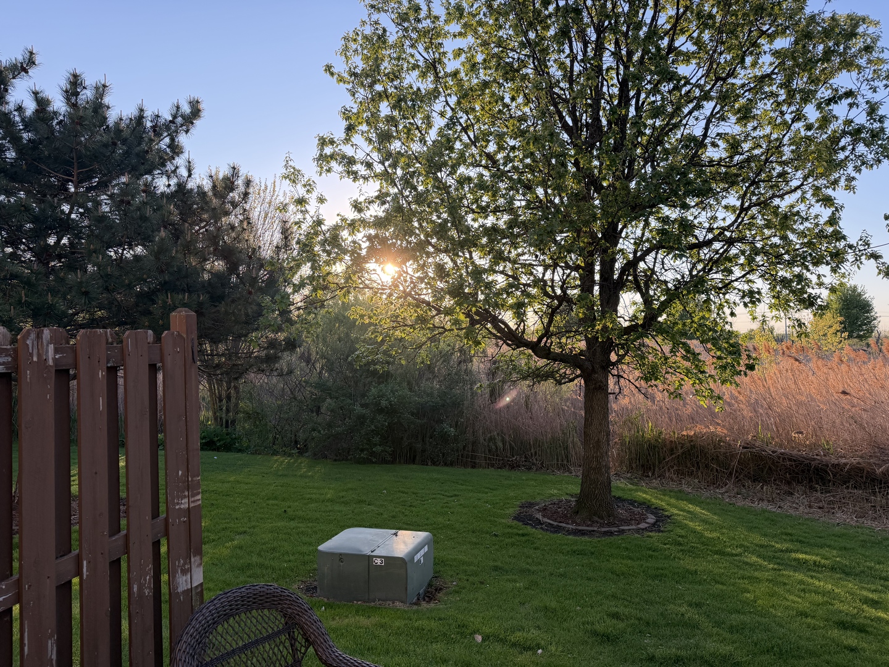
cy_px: 334
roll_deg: -0.9
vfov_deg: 56.8
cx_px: 444
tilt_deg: +0.1
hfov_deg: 71.6
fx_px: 616
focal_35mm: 24
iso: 100
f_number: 1.78
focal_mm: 6.76
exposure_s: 1/840
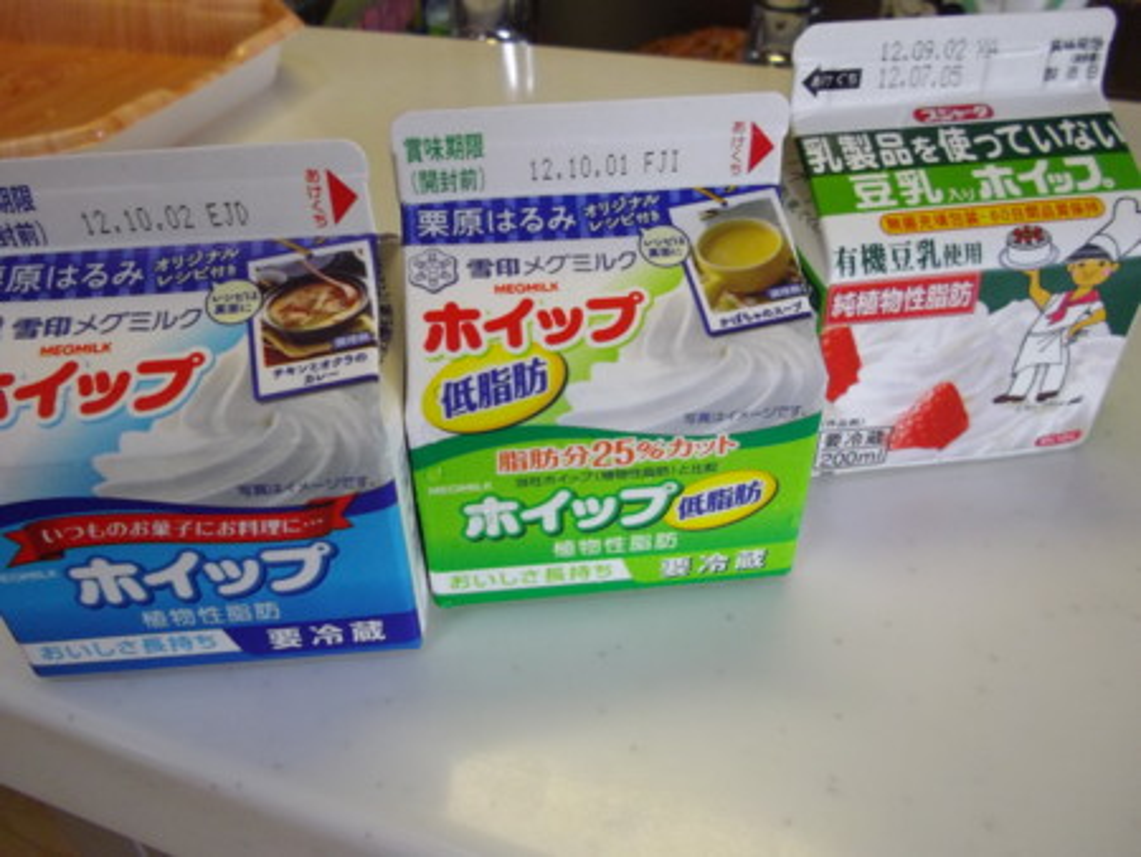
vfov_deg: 51.4
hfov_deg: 65.3
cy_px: 428
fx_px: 890
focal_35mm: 27
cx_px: 570
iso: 250
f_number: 3.2
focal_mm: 4.9
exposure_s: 1/60
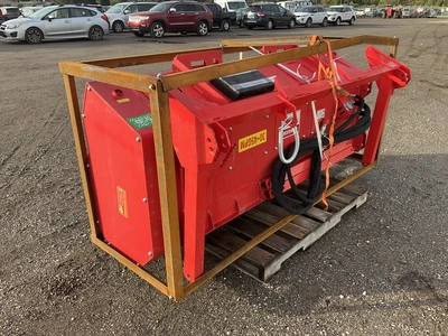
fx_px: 375
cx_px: 224
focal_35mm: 29
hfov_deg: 61.7
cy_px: 168
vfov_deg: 48.2
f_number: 1.8
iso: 25
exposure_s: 1/360
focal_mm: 3
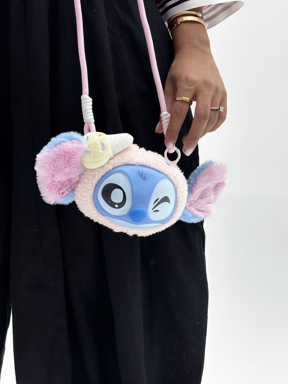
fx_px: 577
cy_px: 192
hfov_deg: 28.0
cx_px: 144
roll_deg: +3.6
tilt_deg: -6.7
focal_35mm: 52
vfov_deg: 36.8
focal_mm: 5.96
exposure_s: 1/350
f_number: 1.6
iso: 32
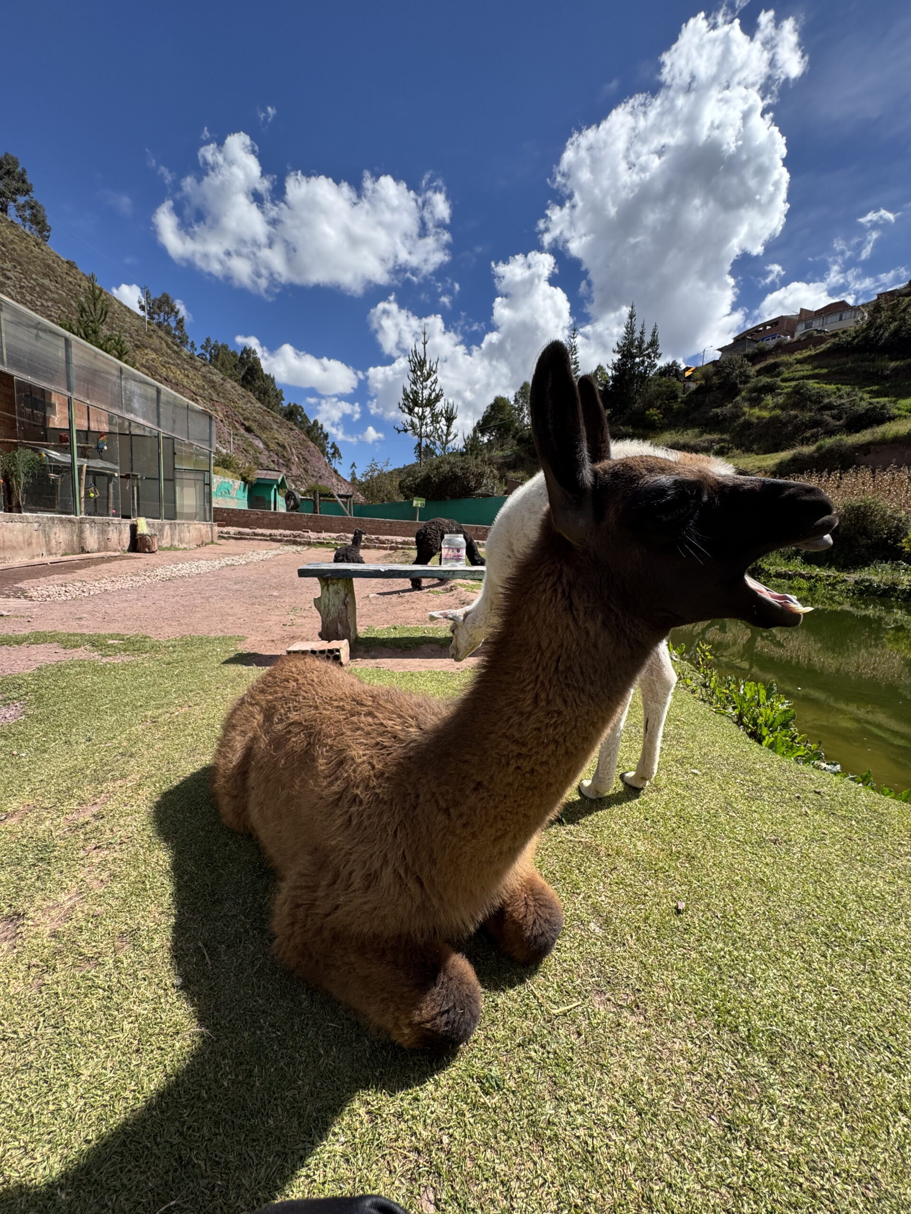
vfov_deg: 102.1
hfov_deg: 85.7
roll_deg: -3.7
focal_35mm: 14
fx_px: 491
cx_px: 456
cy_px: 607
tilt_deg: -8.6
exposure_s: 1/980
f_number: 2.2
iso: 40
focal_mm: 2.22
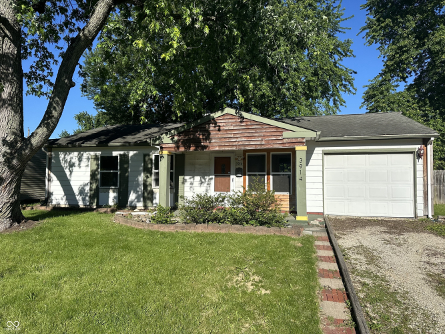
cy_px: 167
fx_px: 308
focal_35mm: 24
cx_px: 222
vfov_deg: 56.8
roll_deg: -1.4
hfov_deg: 71.6
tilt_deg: +2.0
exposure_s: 1/4545
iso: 80
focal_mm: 6.86
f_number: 1.78
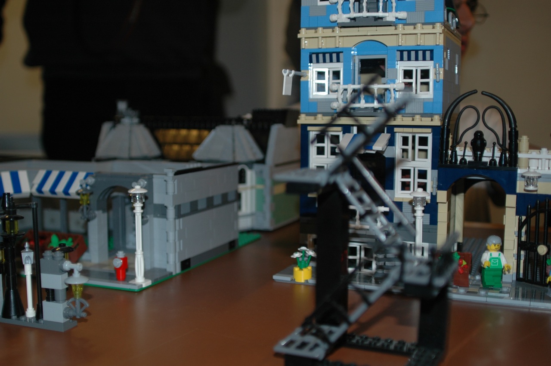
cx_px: 276
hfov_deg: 46.4
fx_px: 642
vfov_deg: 31.8
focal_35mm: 42
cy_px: 183
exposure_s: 1/60
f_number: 2.8
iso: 200
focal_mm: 28
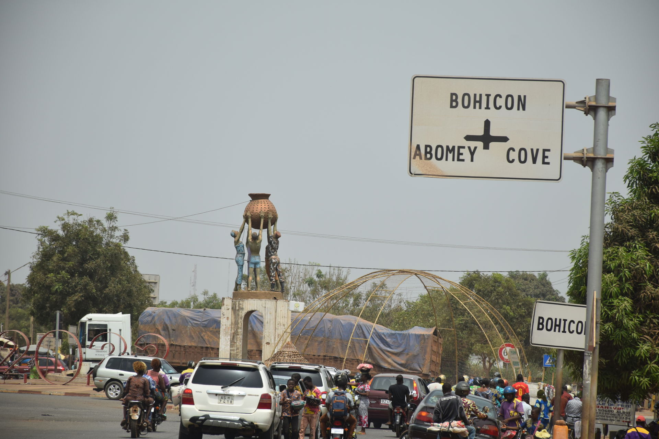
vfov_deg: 6.5
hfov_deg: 9.8
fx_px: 3844
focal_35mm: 210
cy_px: 220
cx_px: 330
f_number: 8
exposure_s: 1/1000
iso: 200
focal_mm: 140
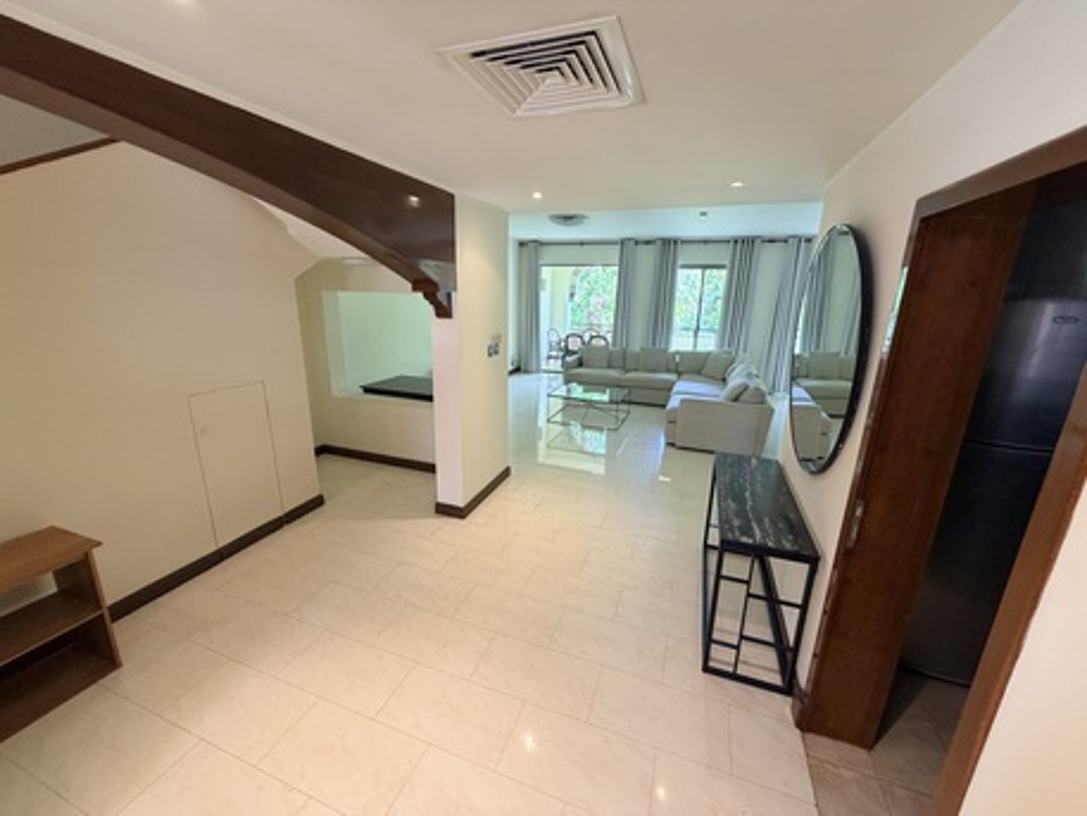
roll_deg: -0.7
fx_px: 440
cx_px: 544
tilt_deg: -14.7
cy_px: 408
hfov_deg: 102.0
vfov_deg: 85.7
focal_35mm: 14
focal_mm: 2.22
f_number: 2.2
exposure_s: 1/50
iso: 200
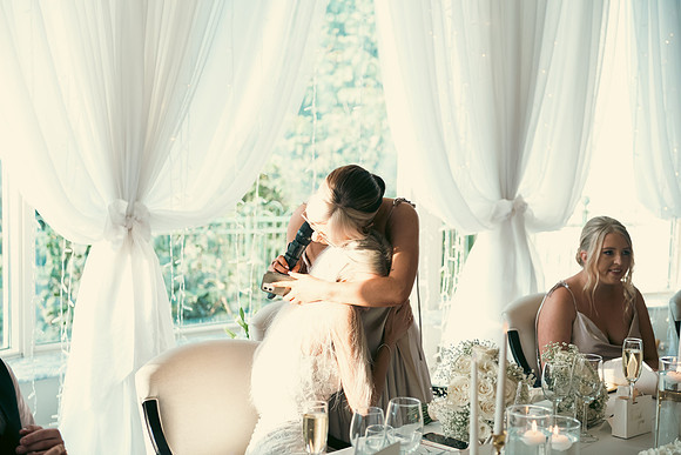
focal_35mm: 66
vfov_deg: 20.6
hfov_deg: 30.5
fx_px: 1249
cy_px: 228
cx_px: 340
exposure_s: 1/160
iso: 400
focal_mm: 66
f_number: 3.5
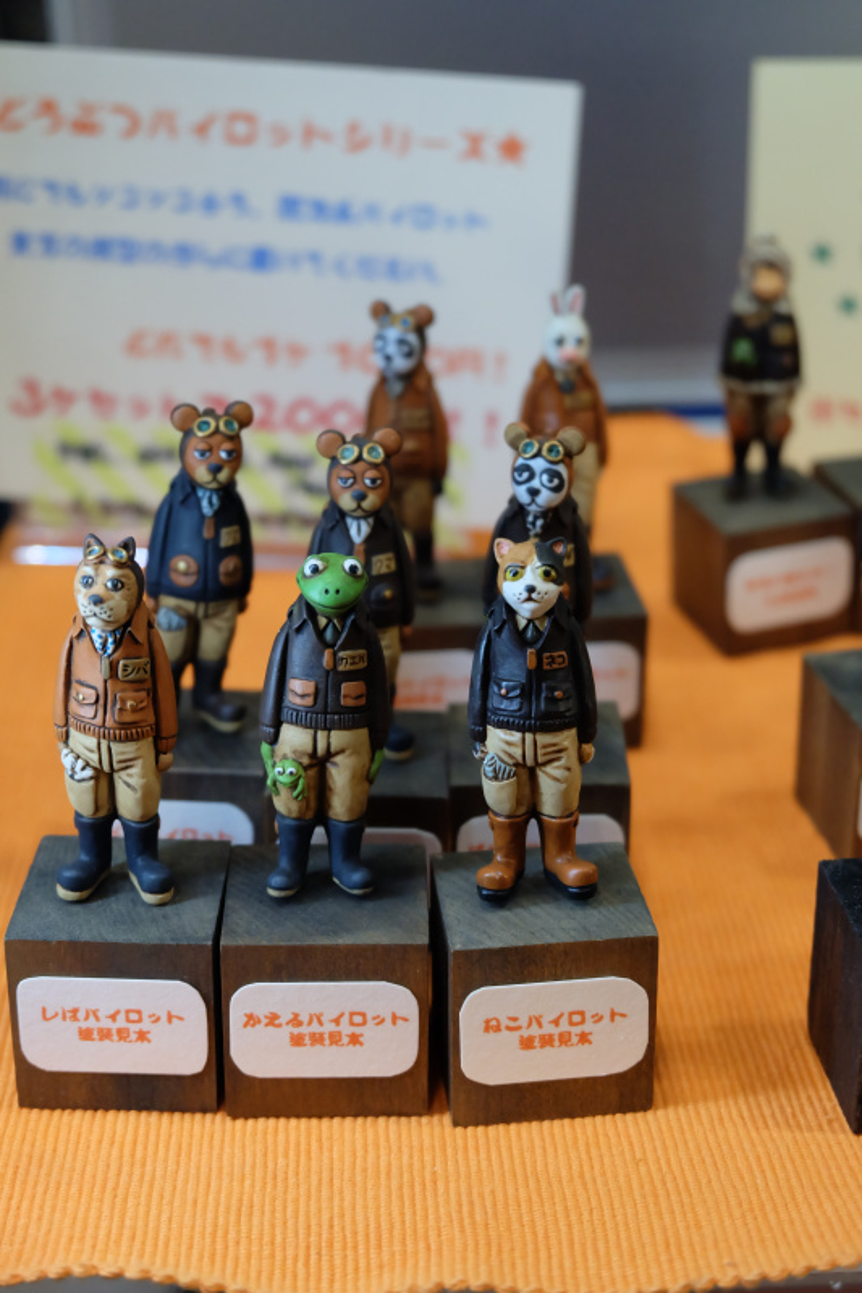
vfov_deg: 35.6
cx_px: 431
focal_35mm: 56
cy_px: 646
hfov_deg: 24.2
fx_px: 2012
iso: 2500
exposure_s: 1/125
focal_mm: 37.1
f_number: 5.3
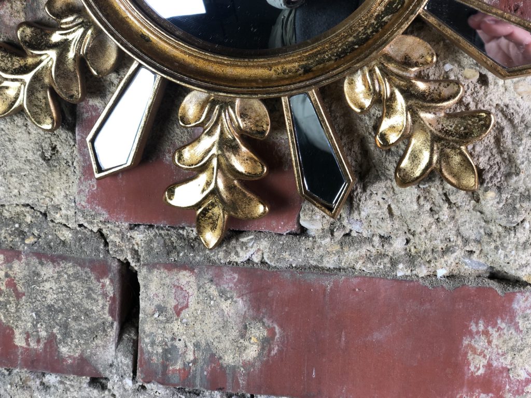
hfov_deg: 36.8
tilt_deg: -8.4
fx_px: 798
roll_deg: -2.0
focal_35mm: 52
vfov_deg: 28.0
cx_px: 266
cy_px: 199
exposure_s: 1/50
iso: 50
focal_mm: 6
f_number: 2.4
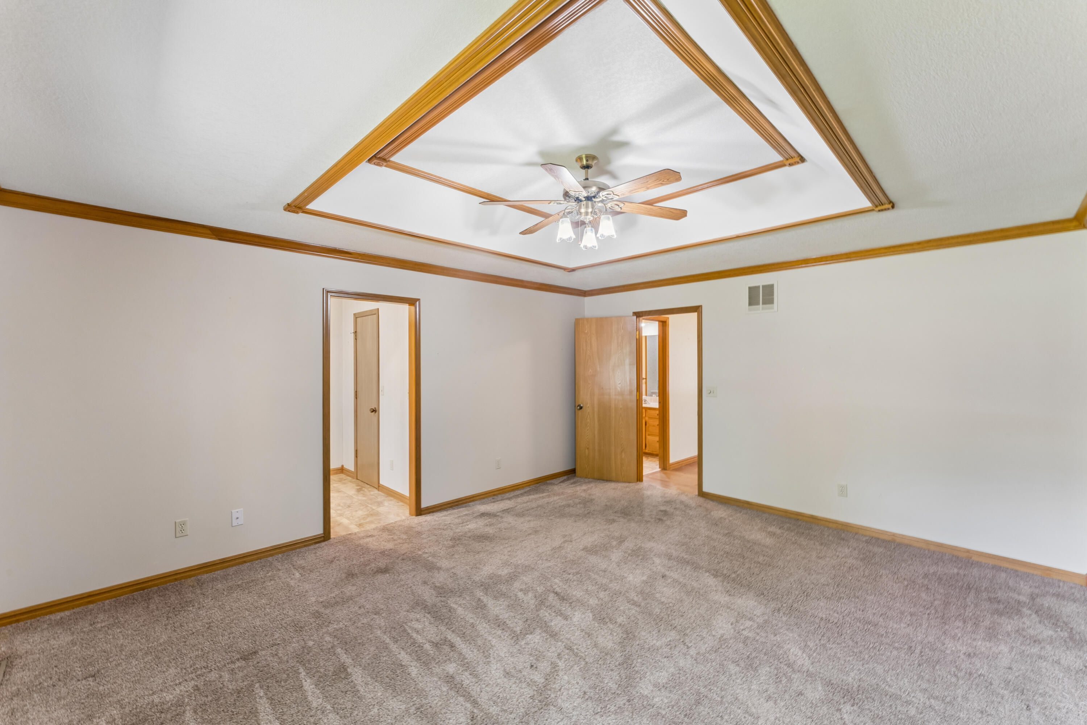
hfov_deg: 104.3
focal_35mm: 14
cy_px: 362
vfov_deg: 81.2
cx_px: 544
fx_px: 423
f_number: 14
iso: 400
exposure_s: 1/1.25
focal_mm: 14
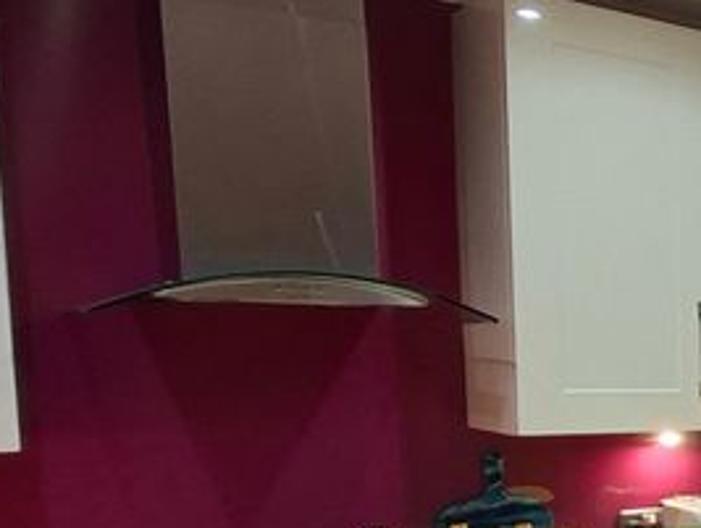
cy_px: 503
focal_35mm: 54
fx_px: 1095
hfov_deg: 25.4
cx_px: 1087
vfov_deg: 26.0
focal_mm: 1.74
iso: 160
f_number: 2.2
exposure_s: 1/25
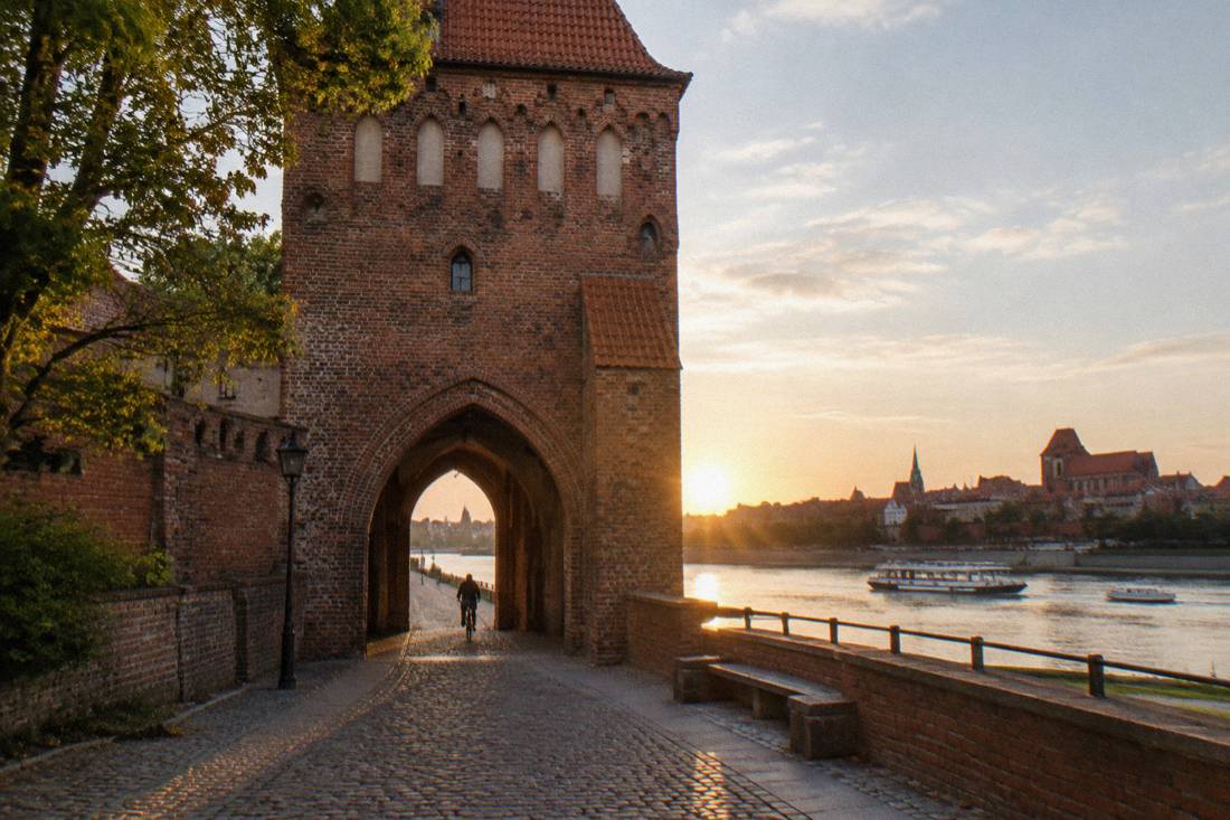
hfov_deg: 54.4
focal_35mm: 35
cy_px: 410
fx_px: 1196
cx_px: 615
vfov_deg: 37.8
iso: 500
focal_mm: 35
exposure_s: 1/1600
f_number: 4
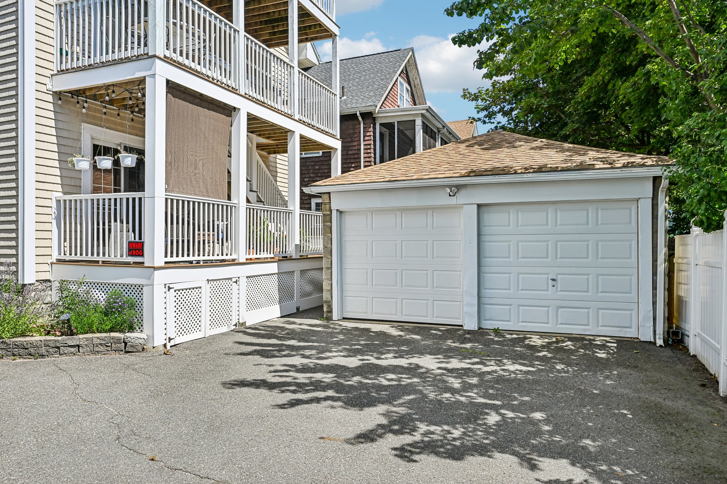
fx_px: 464
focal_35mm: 23
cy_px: 242
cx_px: 364
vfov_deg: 55.1
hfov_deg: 76.1
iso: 400
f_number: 8
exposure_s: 1/1000
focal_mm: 23
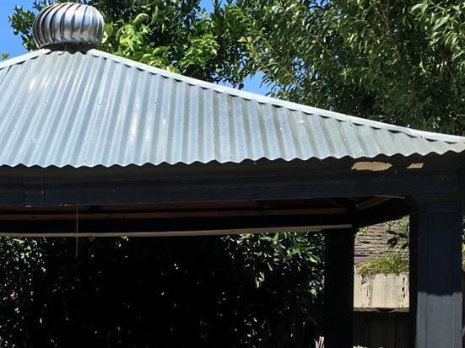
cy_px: 366
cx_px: 79
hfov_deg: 24.3
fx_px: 1061
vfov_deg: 18.1
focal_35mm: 79
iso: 25
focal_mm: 4.15
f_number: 2.2
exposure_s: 1/1054
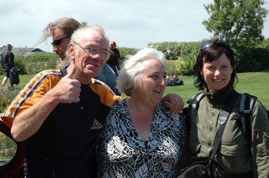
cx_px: 134
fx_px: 626
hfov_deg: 24.2
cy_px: 89
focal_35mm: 84
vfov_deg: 16.2
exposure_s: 1/320
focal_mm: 56
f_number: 9
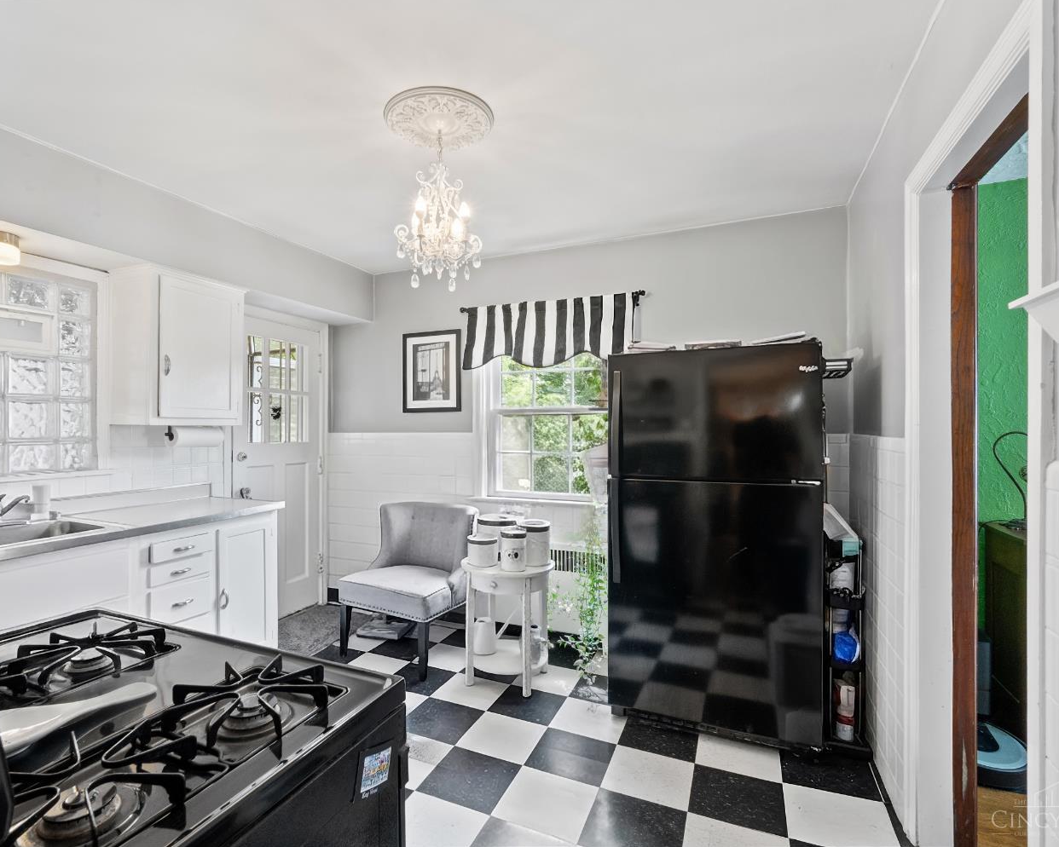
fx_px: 533
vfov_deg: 77.0
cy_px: 423
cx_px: 483
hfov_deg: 89.4
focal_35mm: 17
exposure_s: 1
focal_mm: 10
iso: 400
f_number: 9
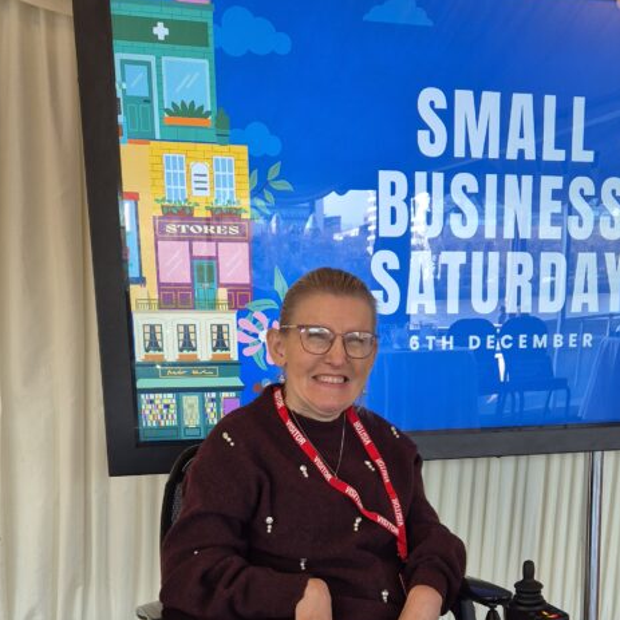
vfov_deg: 36.2
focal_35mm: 45
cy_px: 503
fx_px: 912
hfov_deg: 37.4
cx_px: 374
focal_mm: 5.4
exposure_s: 1/180
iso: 125
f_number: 1.8
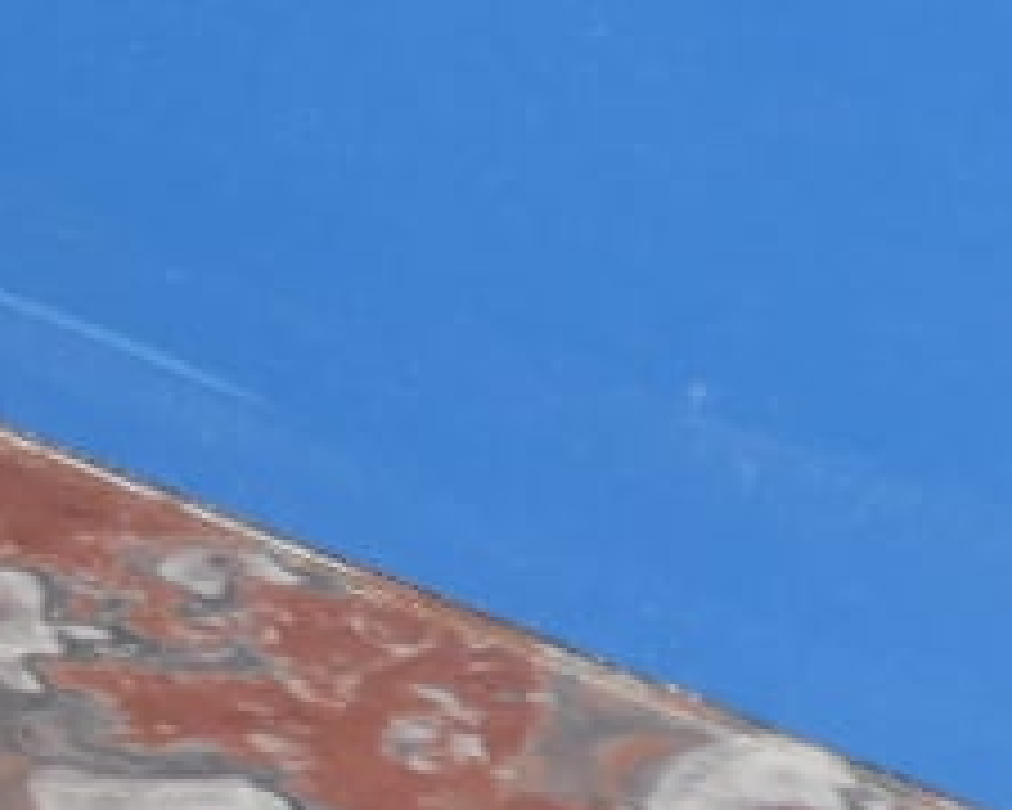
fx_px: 11531
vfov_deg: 4.0
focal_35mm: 385
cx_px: -1696
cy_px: -774
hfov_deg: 4.8
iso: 125
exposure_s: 1/8
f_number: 3.5
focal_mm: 20.62
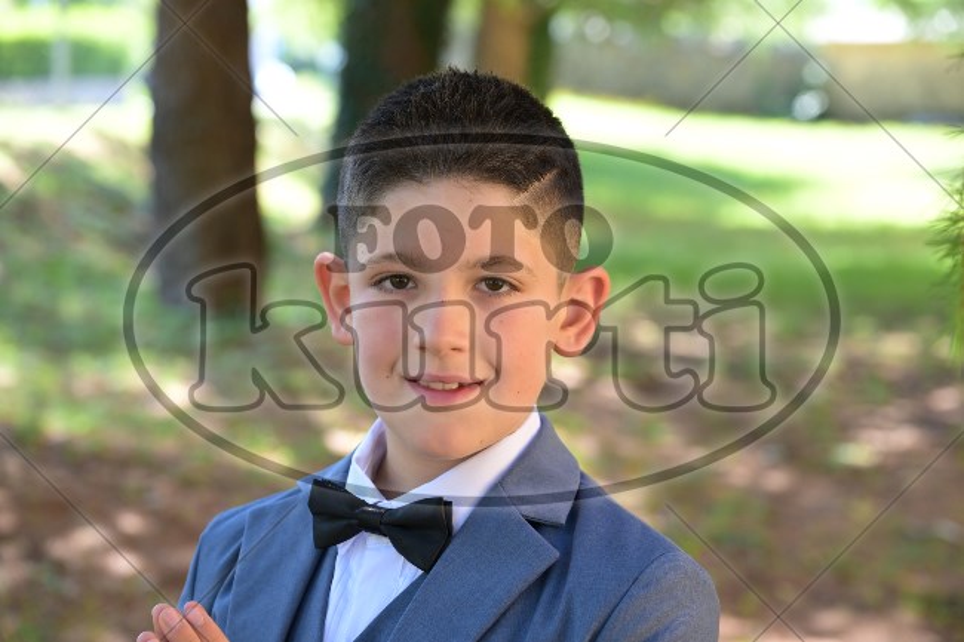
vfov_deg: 14.9
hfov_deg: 22.1
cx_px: 482
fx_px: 2463
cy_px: 321
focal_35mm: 92
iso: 640
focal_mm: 92
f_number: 5.6
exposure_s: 1/160
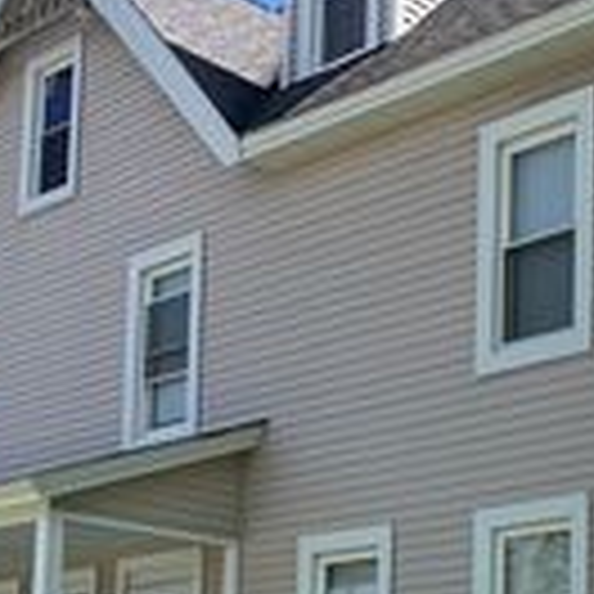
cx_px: 414
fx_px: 1689
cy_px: 605
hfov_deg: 19.9
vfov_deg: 19.3
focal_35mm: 87
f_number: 1.6
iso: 50
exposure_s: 1/2024
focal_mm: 5.1
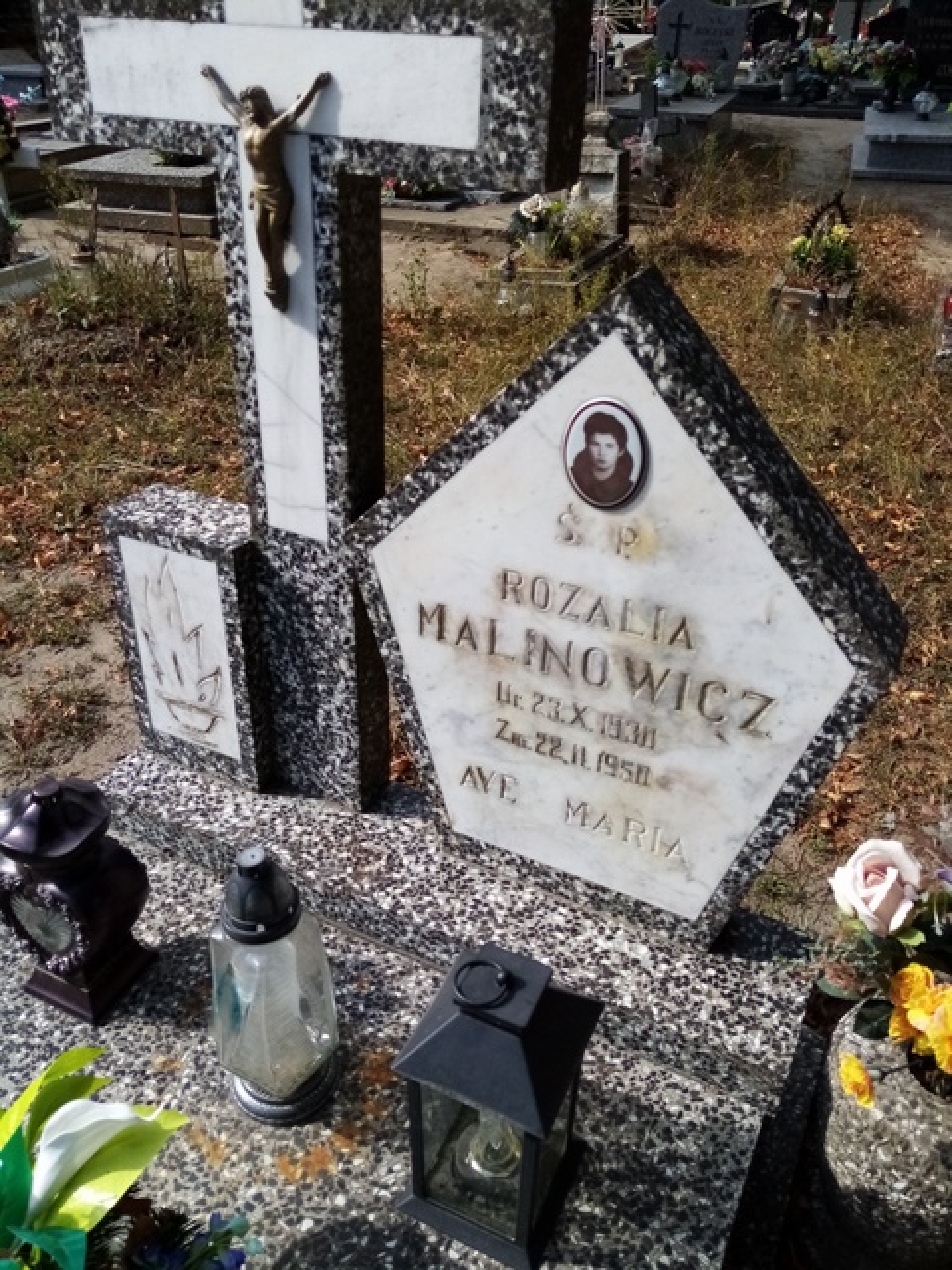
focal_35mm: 26
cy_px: 635
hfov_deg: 53.1
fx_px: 953
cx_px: 476
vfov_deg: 67.3
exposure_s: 1/1101
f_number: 1.8
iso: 105
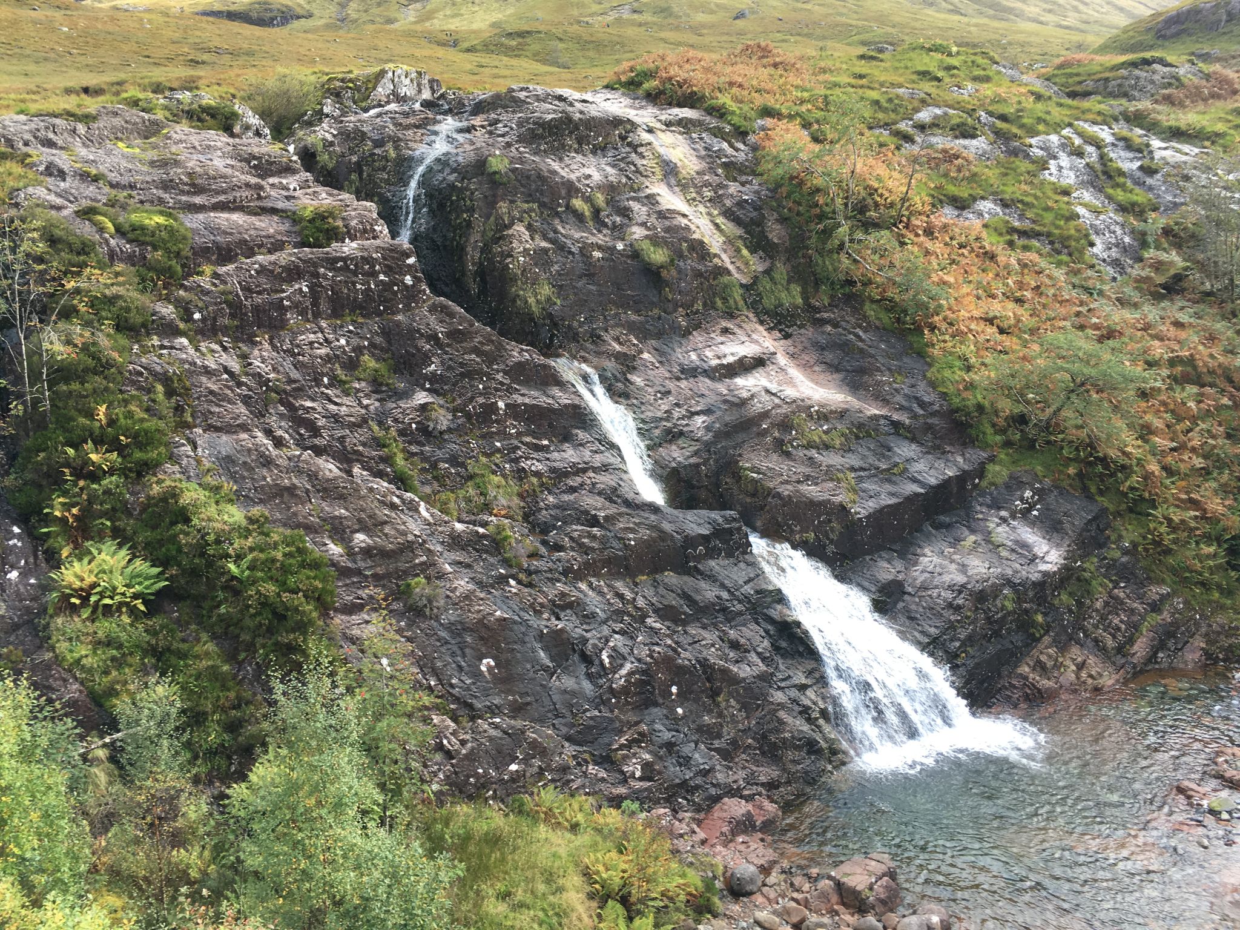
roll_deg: +3.5
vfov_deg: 48.2
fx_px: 1039
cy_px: 465
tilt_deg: -9.7
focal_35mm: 29
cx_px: 620
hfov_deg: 61.7
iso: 25
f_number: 2.2
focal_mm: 4.15
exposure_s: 1/181
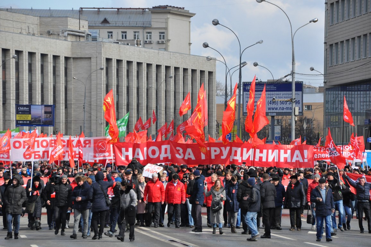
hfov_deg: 8.9
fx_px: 2393
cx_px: 186
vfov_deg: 5.9
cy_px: 124
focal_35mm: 232
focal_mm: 155
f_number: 9
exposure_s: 1/1250
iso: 1000
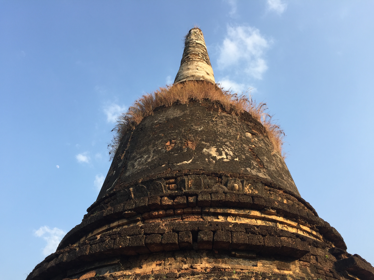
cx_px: 187
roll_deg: -1.3
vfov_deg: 48.2
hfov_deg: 61.7
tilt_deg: +44.3
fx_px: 313
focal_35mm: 29
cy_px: 140
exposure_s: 1/659
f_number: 2.2
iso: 32
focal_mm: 4.15
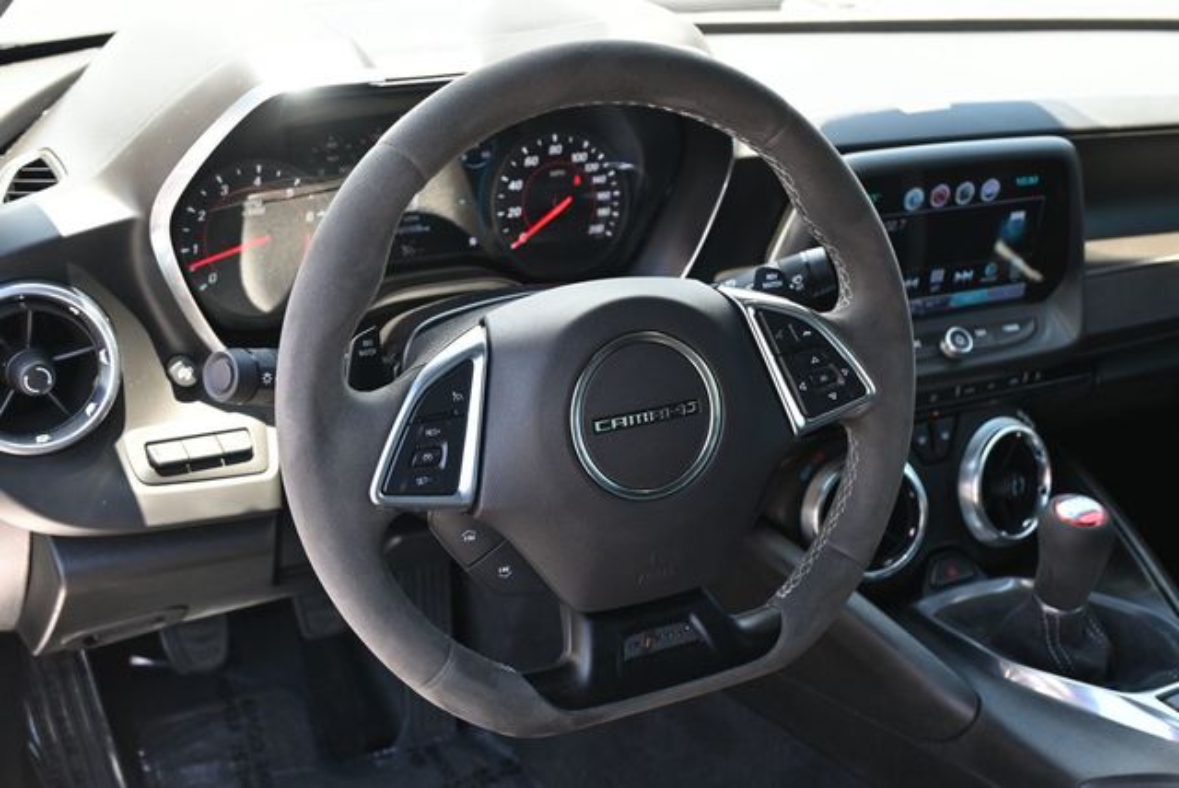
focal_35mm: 42
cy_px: 394
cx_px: 590
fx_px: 1377
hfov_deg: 46.4
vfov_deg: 32.0
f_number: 4.5
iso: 900
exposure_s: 1/125
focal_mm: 28
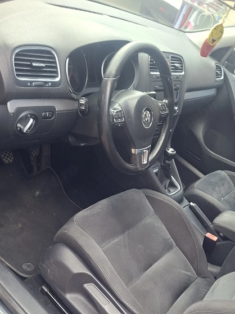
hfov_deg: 42.5
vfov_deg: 54.4
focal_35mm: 33
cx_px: 151
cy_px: 205
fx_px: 299
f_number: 1.8
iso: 40
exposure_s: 1/100
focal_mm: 5.54
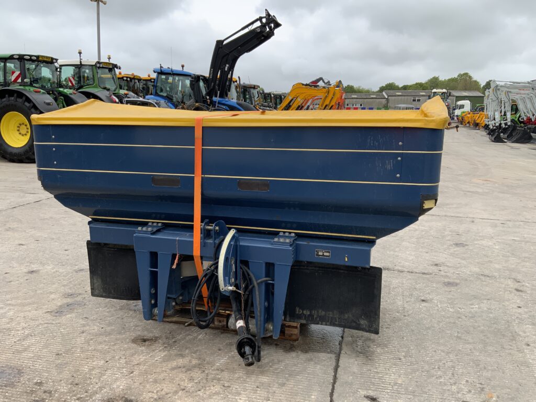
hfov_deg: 61.7
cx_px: 268
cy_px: 201
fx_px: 449
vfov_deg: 48.2
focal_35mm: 29
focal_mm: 3
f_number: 1.8
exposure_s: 1/804
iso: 16
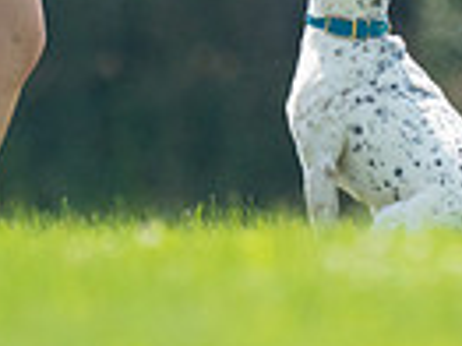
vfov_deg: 0.6
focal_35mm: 2555
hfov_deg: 0.8
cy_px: -217
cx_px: 215
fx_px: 34069
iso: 2500
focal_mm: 600
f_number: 6.3
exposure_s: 1/4000
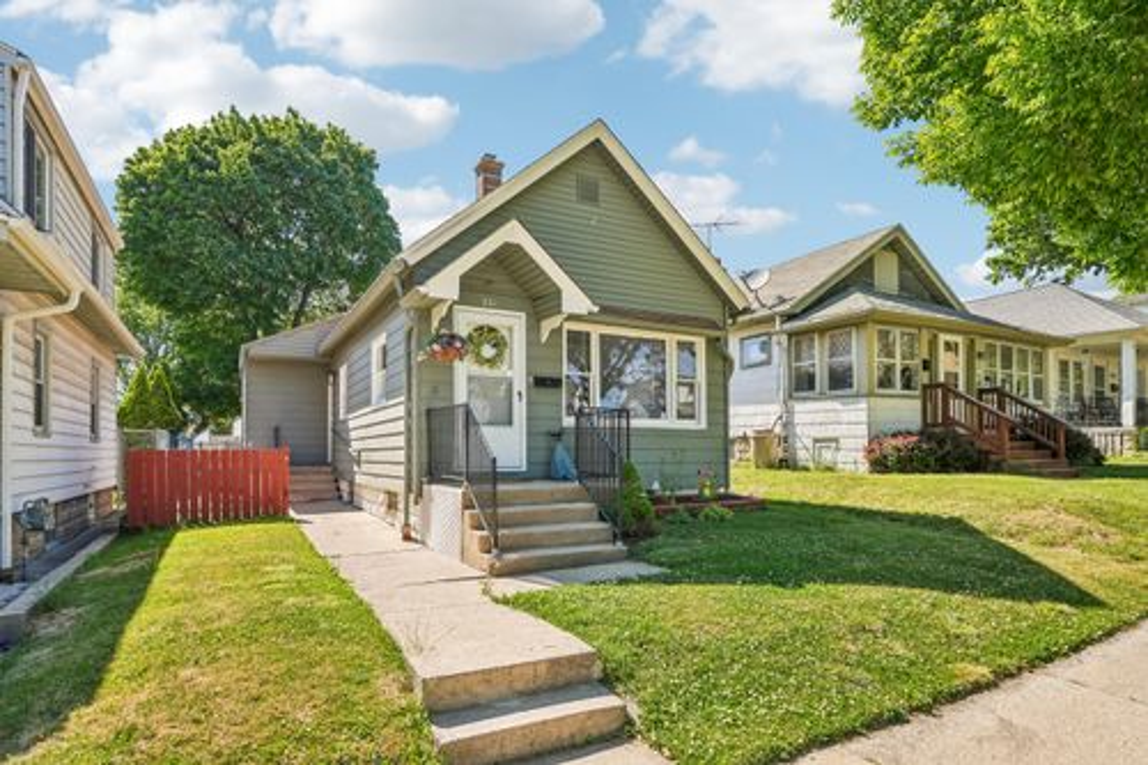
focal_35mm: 20
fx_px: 638
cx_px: 574
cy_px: 382
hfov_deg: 84.0
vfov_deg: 61.9
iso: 100
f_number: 6.3
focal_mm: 20
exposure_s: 1/200
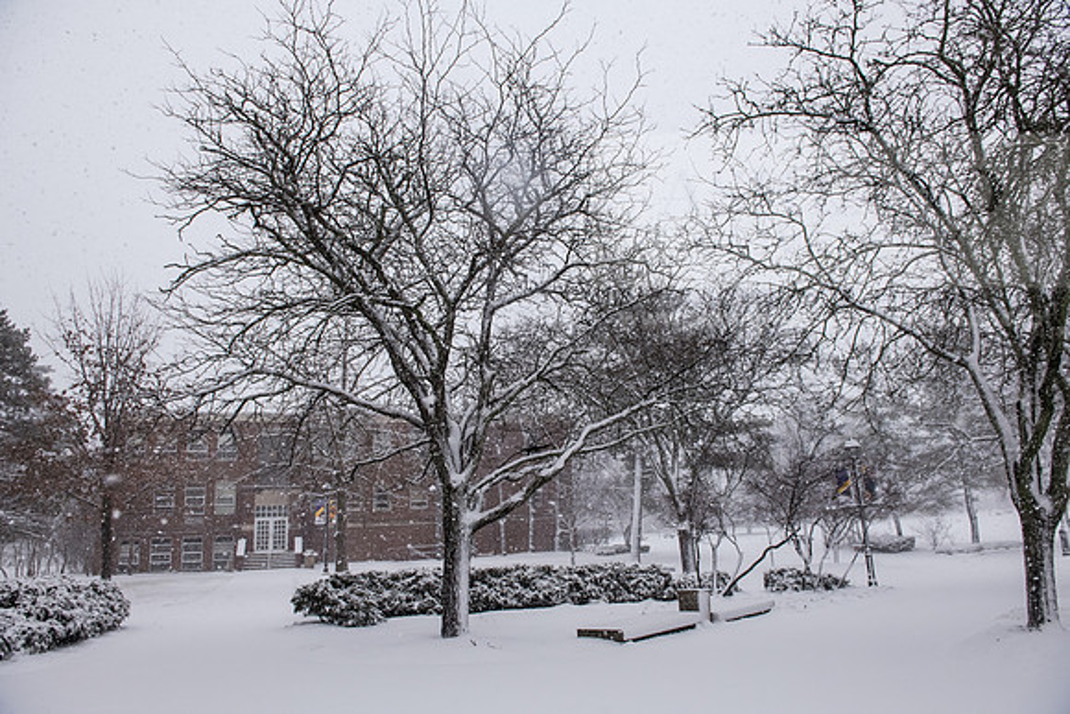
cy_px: 357
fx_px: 713
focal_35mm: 24
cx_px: 535
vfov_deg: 53.2
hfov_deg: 73.7
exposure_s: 1/640
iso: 1000
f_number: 5.6
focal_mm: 24
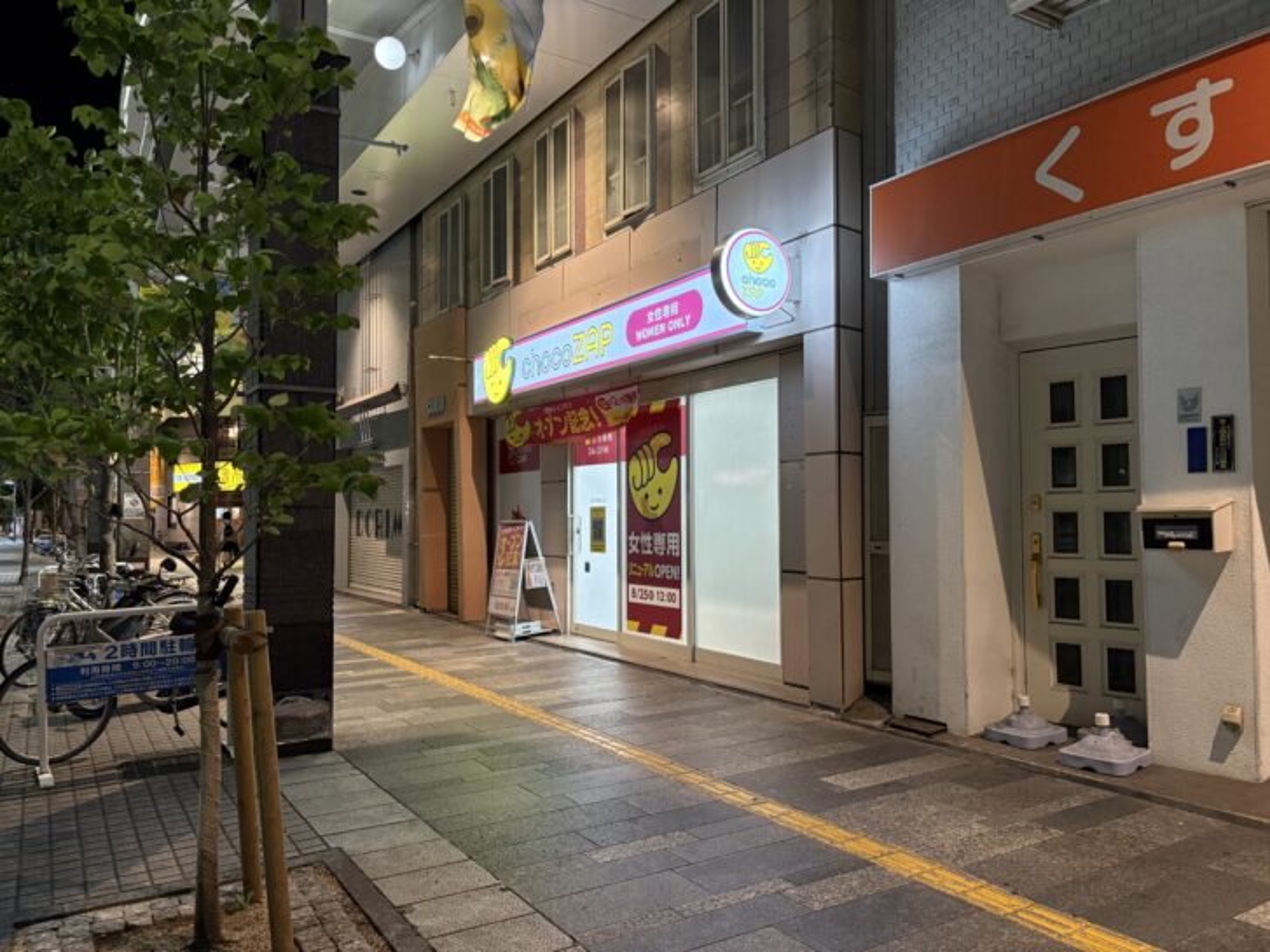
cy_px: 476
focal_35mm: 26
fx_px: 954
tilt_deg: +2.2
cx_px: 635
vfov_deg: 53.0
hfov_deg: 67.3
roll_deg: +0.0
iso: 250
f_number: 1.6
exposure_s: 1/60
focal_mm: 5.96
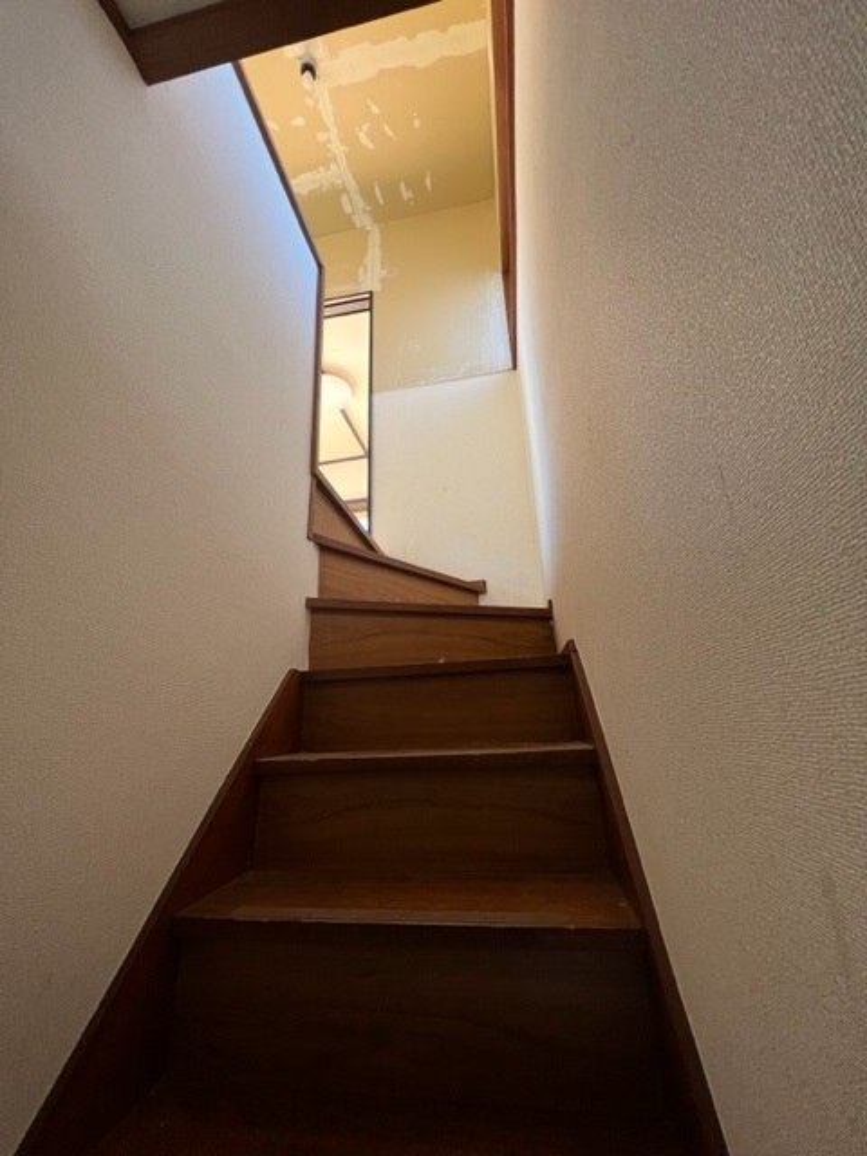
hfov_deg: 89.9
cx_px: 434
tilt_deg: +19.2
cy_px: 578
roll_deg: +2.6
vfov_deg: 106.2
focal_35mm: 13
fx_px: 434
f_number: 1.8
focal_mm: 1.57
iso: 160
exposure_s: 1/99
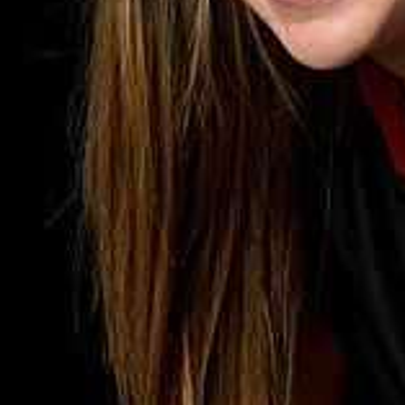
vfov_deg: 14.0
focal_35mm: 122
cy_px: -15
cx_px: 348
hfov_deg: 14.2
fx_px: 1615
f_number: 5.6
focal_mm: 50
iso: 100
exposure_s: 1/200
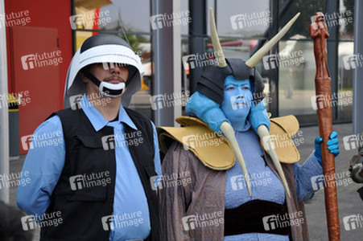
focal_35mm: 87
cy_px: 120
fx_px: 877
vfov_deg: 15.7
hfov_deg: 23.4
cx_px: 182
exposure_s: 1/400
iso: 400
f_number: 5
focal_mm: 58
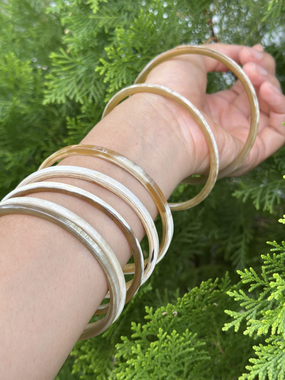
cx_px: 142
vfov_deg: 39.7
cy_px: 190
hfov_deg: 30.3
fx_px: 527
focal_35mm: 48
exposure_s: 1/213
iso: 80
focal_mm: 6.86
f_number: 1.78
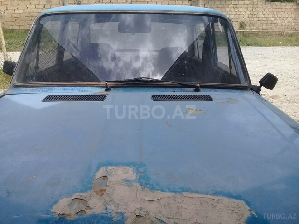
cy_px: 112
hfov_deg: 58.4
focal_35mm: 31
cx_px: 150
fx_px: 268
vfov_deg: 45.4
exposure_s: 1/1004
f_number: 2.2
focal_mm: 3.3
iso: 50
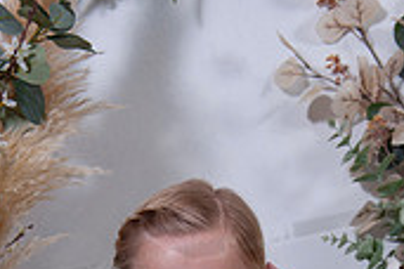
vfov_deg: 12.1
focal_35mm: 105
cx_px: 176
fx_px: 1178
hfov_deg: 19.4
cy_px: 474
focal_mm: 40
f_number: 6.3
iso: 125
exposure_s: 1/80
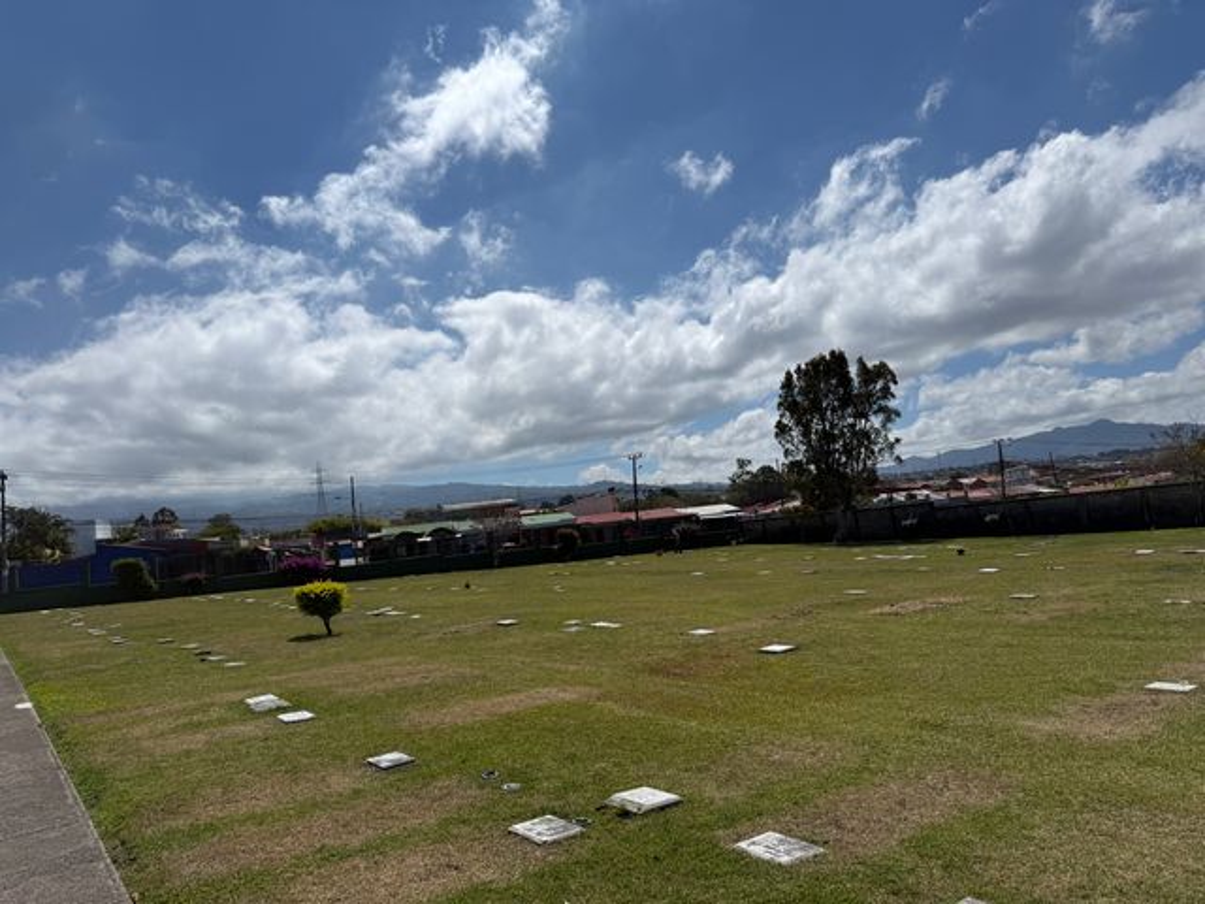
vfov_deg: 56.8
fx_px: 835
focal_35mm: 24
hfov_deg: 71.6
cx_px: 602
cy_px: 452
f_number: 1.78
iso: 64
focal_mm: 6.76
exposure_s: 1/14286
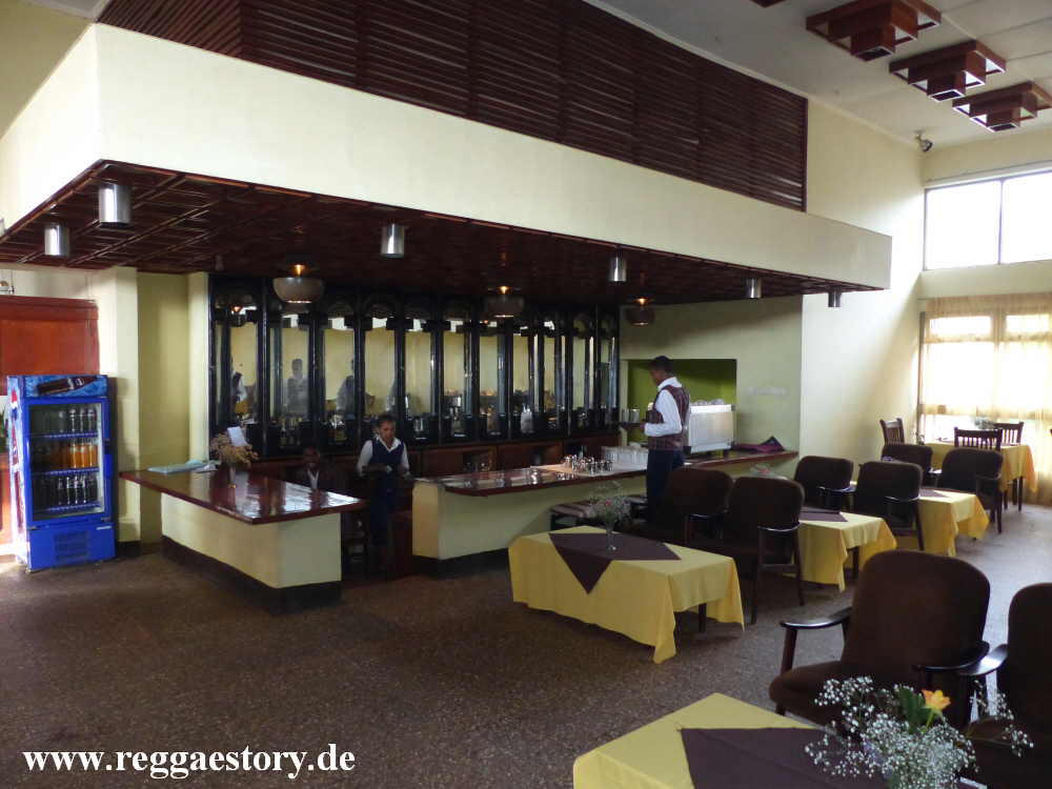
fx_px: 760
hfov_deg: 69.4
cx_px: 526
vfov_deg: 54.9
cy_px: 394
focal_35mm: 25
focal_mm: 4.5
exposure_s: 1/60
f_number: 2.8
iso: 400
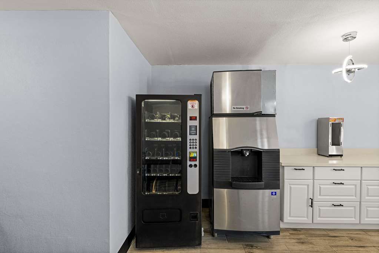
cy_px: 126
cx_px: 190
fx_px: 168
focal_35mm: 16
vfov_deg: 73.7
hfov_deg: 96.7
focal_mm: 16
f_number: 5.6
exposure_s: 1/4
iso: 400
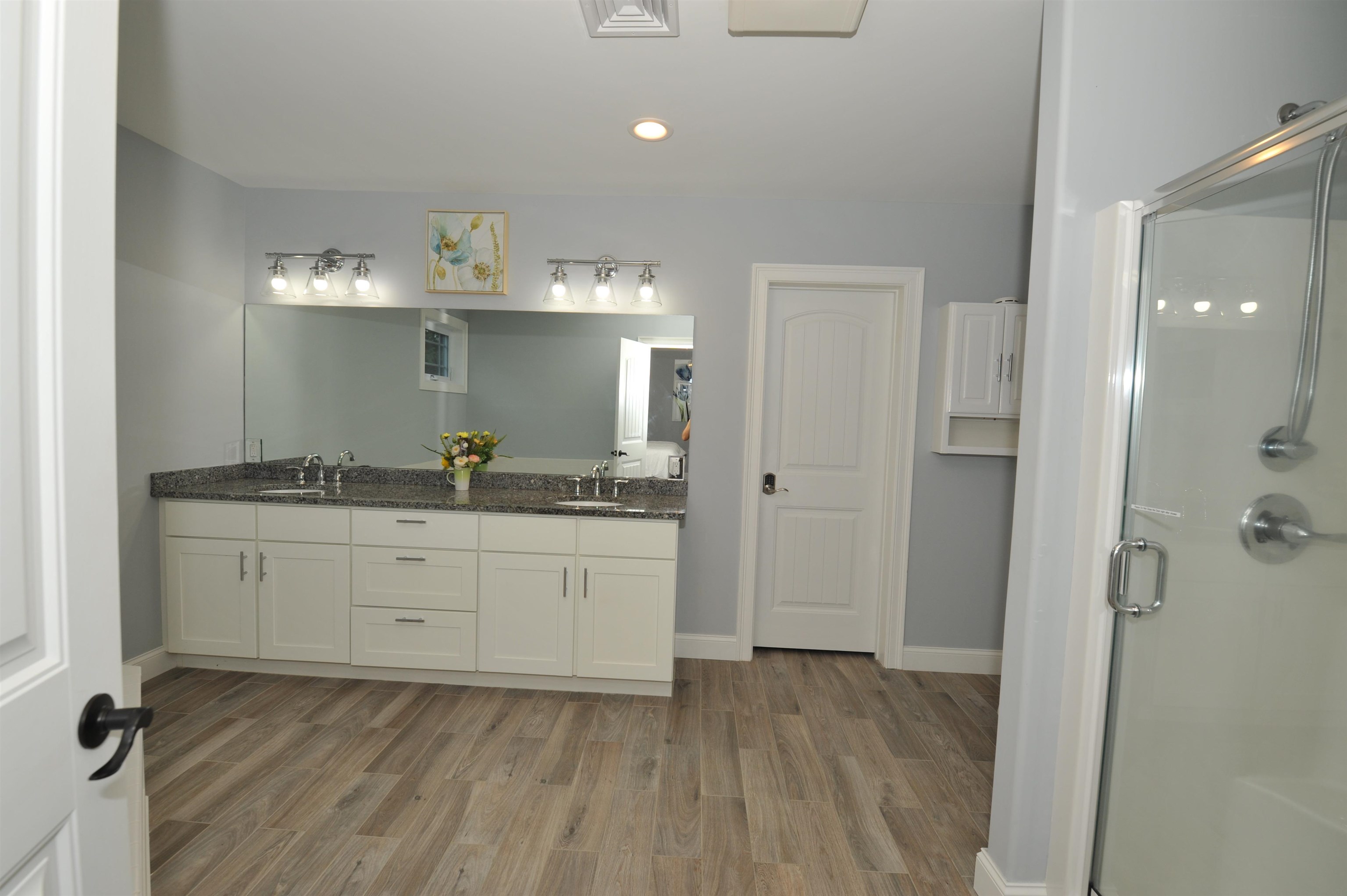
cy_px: 448
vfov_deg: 77.2
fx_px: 561
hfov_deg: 100.4
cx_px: 674
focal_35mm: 15
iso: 400
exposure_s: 1/125
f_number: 7.1
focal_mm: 15
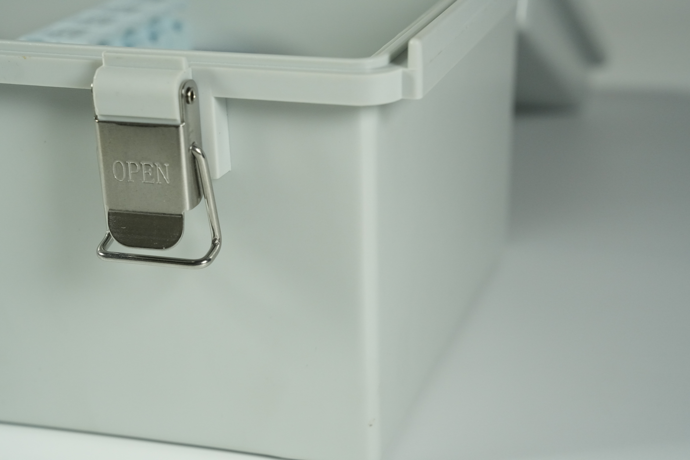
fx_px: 1342
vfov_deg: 19.5
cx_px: 345
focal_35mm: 70
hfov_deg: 28.8
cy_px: 230
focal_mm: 70
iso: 2500
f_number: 8
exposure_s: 1/640
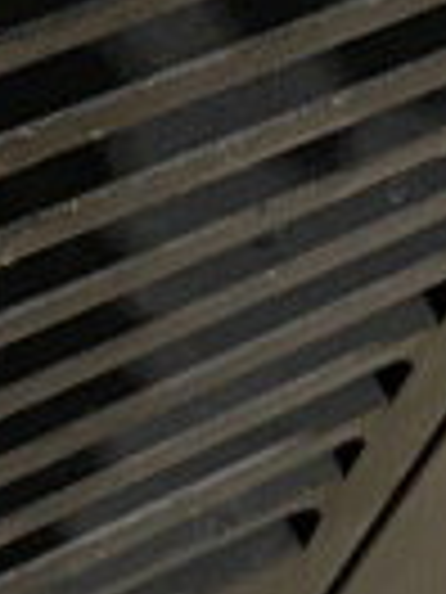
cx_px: -707
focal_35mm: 160
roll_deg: -8.0
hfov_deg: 8.3
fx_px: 2749
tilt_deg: -41.7
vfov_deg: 11.6
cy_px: -421
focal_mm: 4.2
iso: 400
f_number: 1.6
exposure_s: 1/60
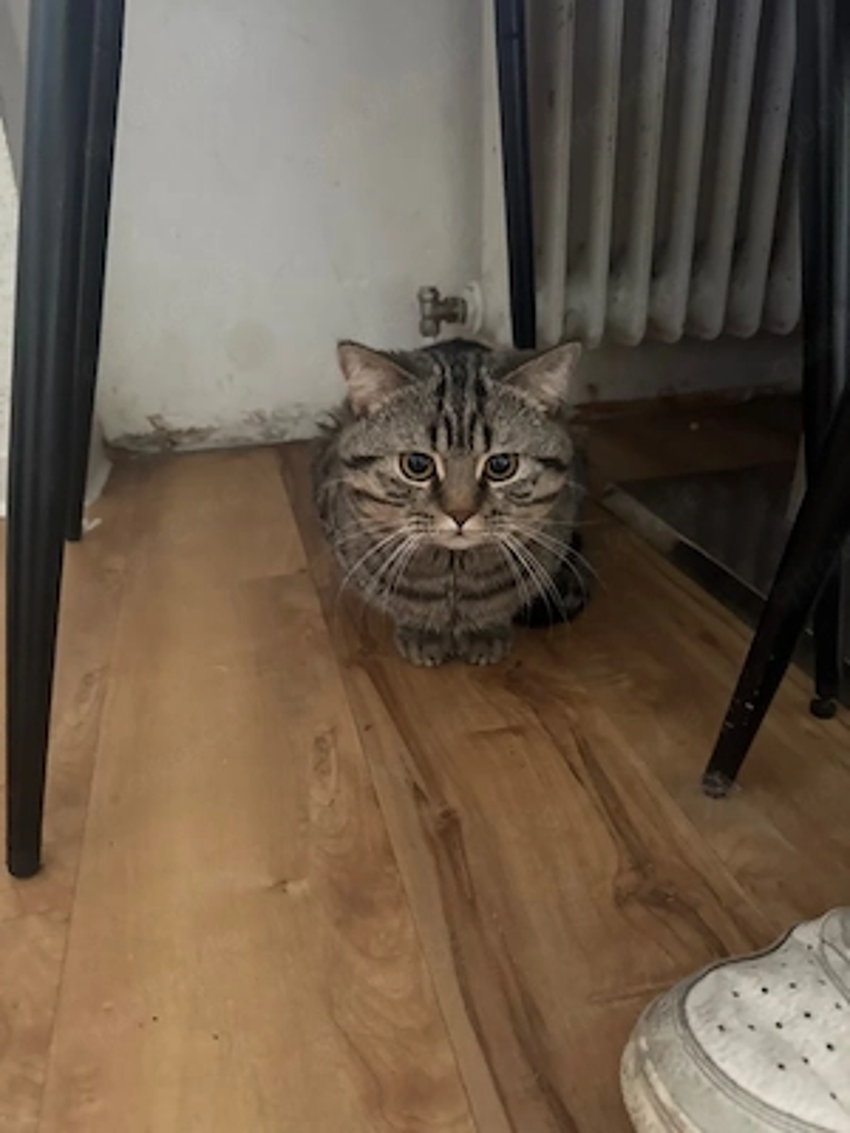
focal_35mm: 24
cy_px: 566
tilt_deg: -24.1
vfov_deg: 71.6
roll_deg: +2.7
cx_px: 425
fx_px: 786
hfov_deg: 56.8
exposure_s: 1/32
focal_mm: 6.76
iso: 1000
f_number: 1.78
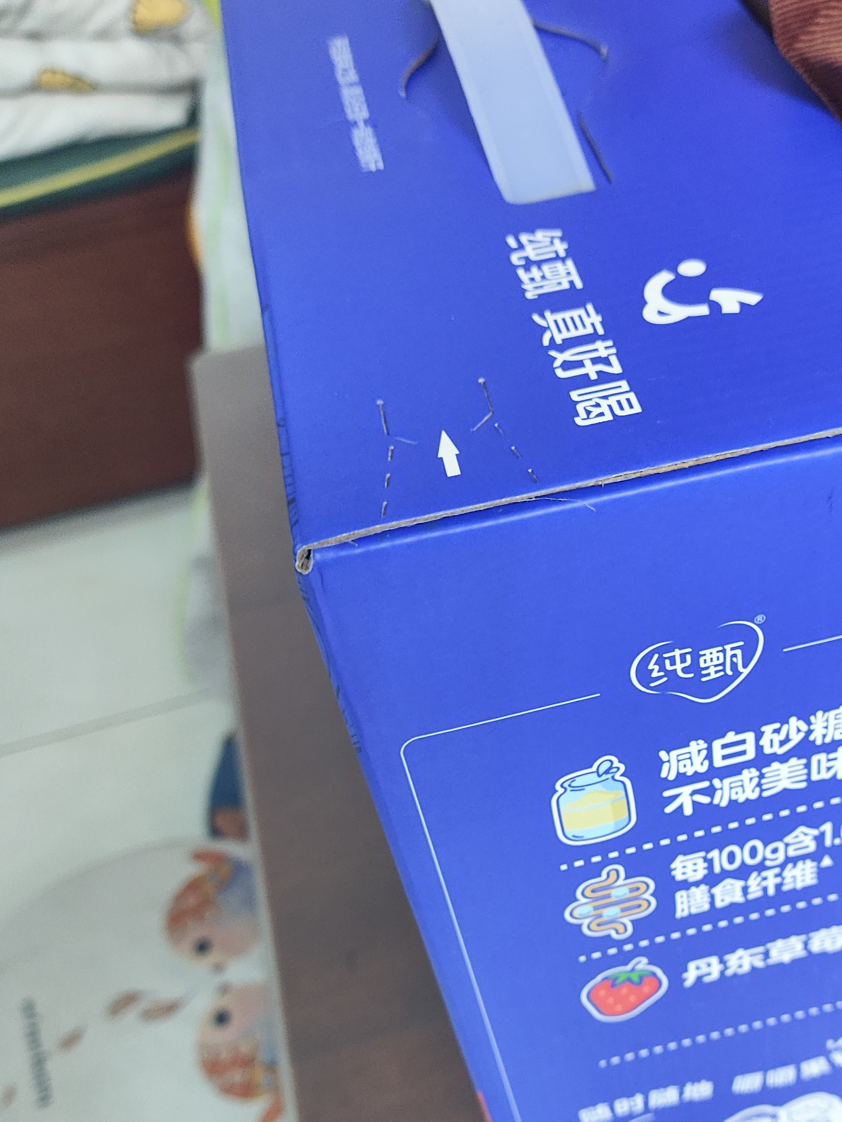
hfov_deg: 36.1
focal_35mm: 39
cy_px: 712
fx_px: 1264
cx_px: 623
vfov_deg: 47.3
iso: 613
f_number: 1.8
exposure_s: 1/25
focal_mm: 4.68
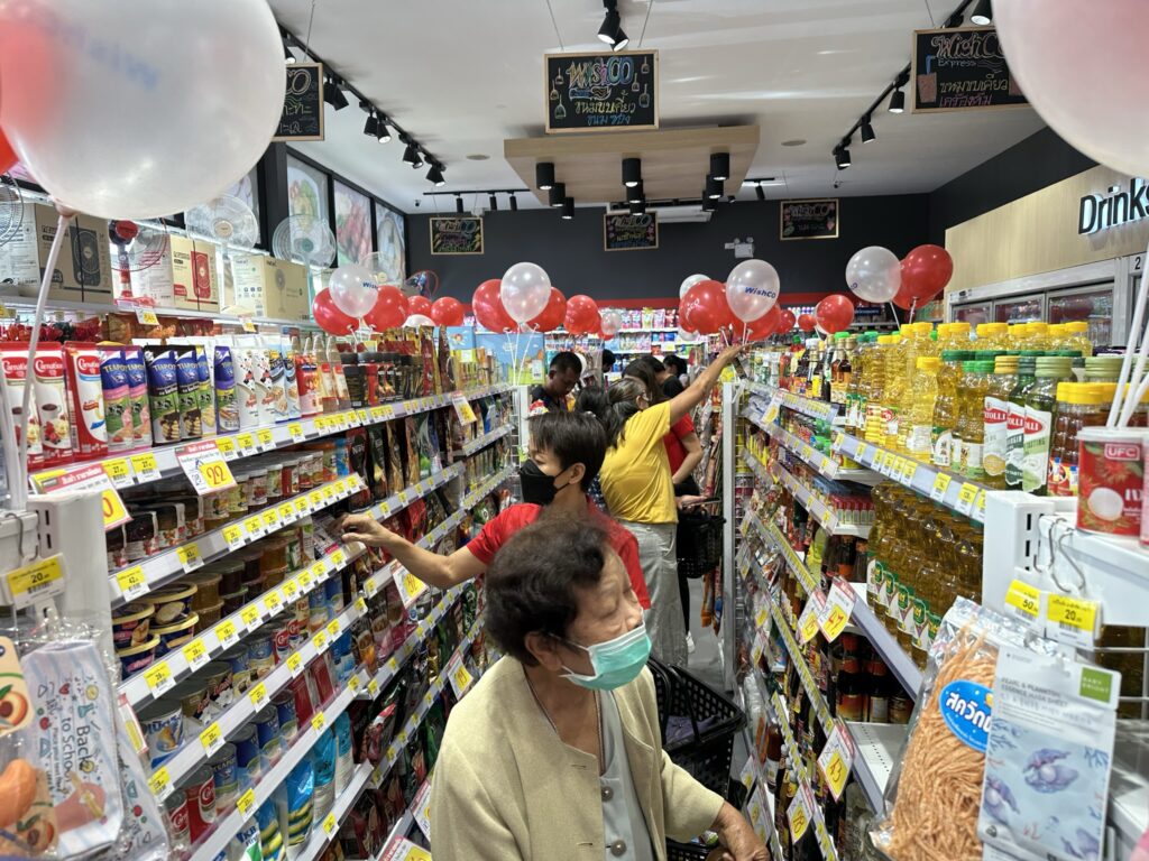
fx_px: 797
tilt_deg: -6.8
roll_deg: +0.5
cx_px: 574
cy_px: 430
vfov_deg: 56.8
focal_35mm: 24
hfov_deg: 71.6
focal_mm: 6.86
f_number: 1.78
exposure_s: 1/100
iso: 64
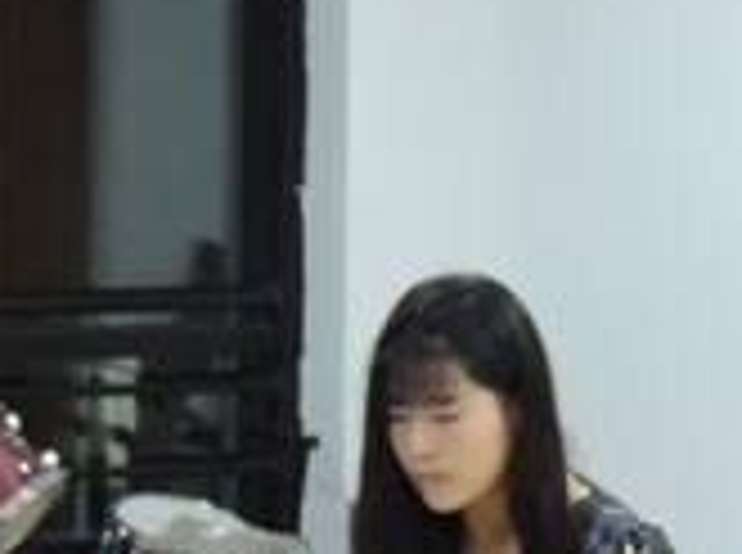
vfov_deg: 5.4
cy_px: 691
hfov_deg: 7.3
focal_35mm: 273
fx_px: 5839
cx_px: 223
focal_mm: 13.3
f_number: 3.9
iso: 800
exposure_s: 1/13
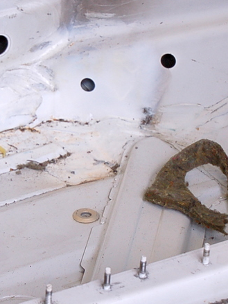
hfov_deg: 8.8
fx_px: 1476
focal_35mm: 168
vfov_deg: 11.8
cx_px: 68
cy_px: 189
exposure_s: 1/125
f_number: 5.6
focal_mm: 50
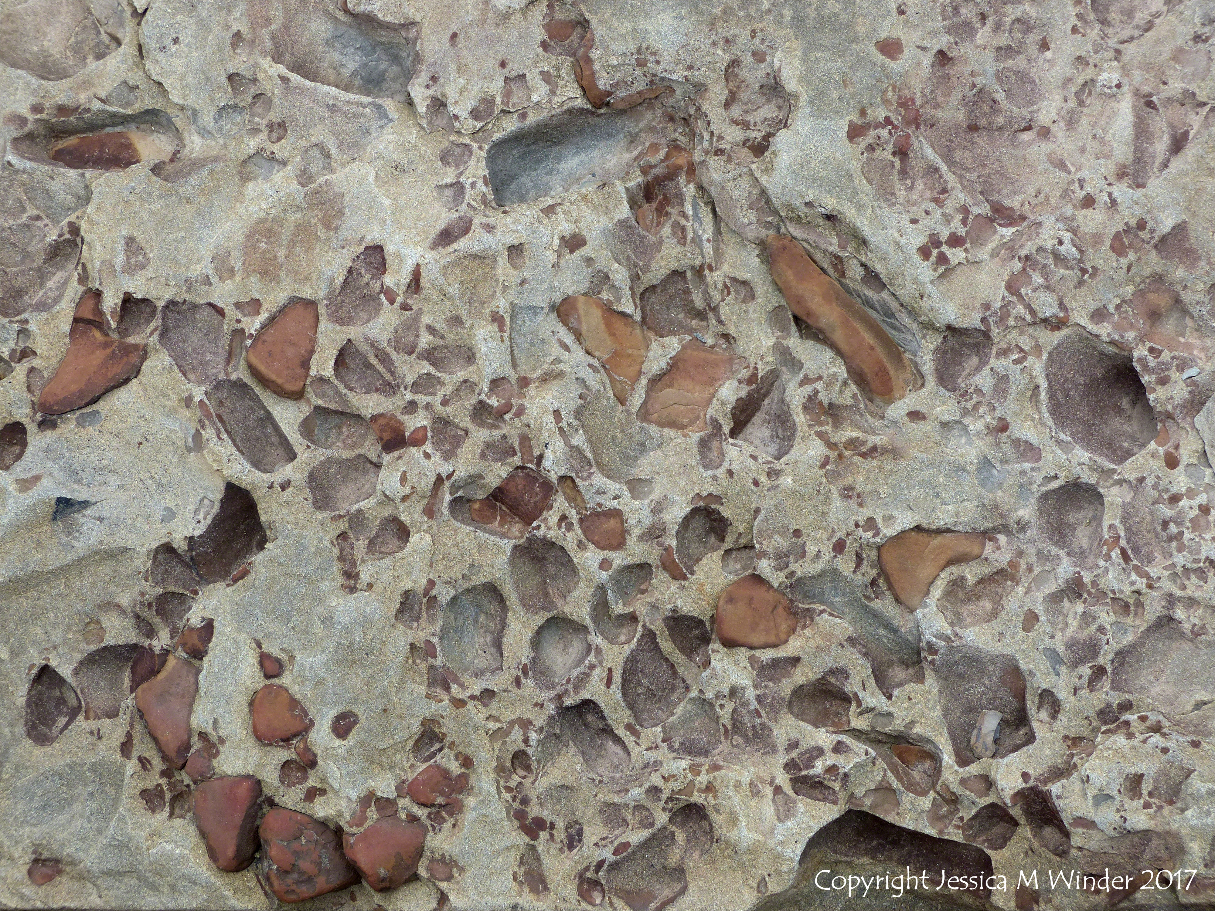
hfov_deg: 20.2
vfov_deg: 15.2
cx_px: 608
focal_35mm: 97
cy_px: 456
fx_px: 3405
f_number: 4
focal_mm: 17.4
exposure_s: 1/500
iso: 100
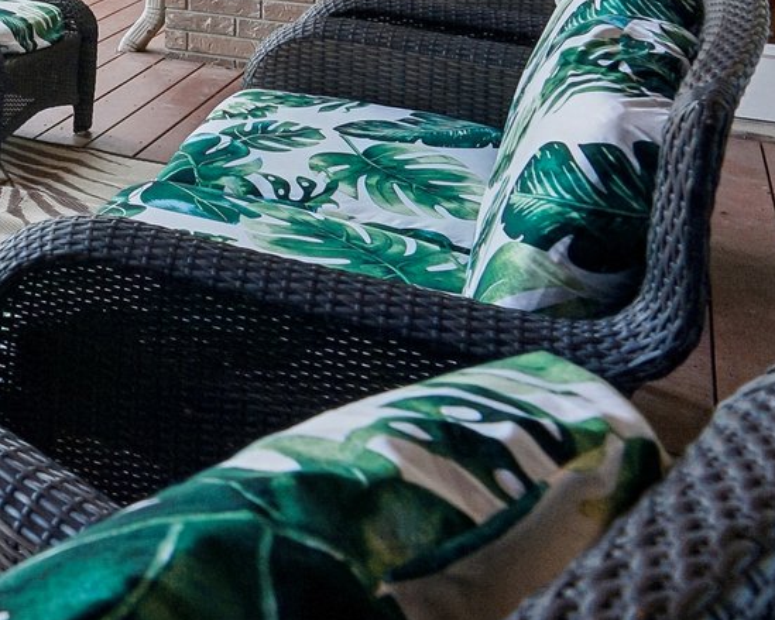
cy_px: -241
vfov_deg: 23.2
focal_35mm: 56
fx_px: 1284
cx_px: -431
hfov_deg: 24.7
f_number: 8
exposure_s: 1/30
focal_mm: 16
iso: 200
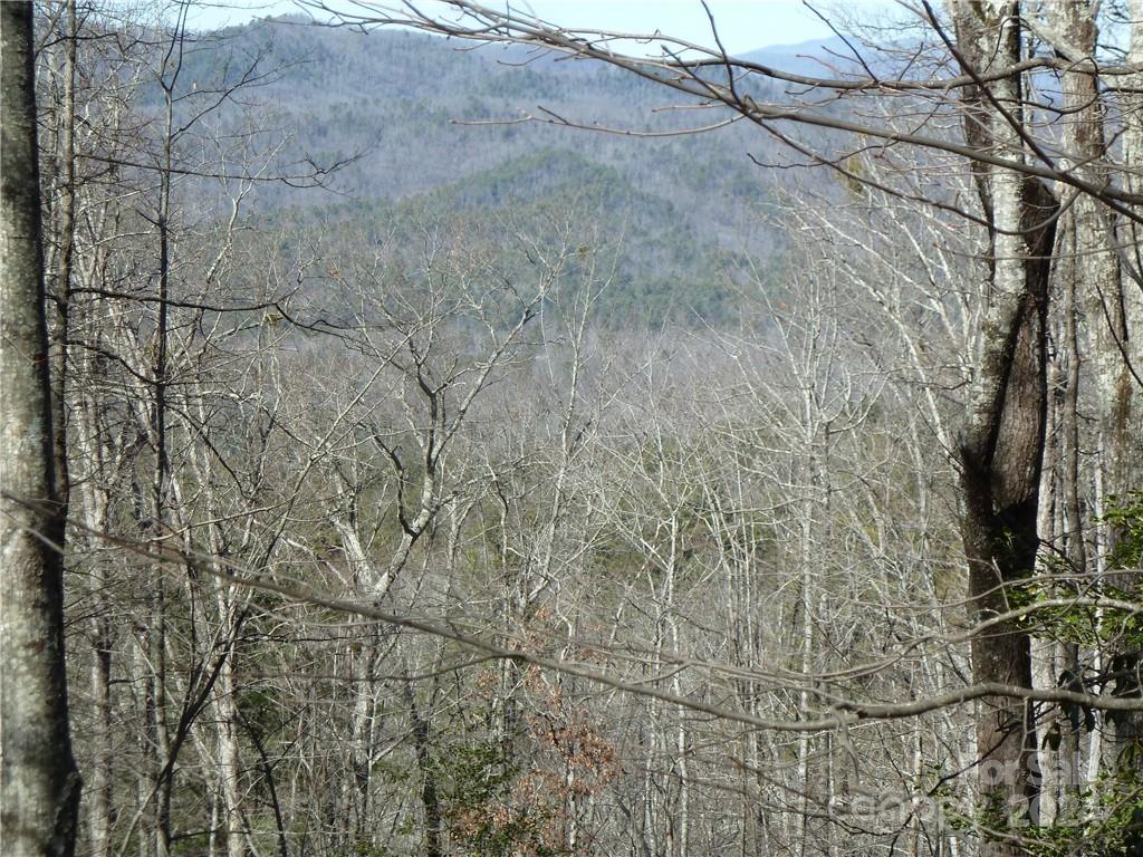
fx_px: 4524
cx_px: 572
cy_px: 428
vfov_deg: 10.8
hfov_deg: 14.4
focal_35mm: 137
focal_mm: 22.5
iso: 80
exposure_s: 1/250
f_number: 4.5
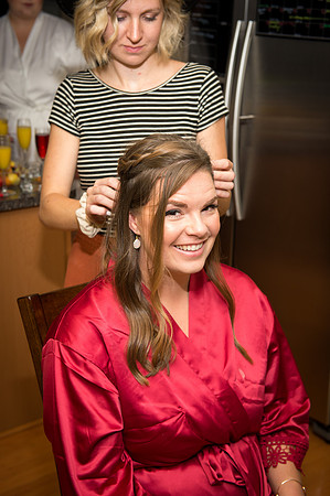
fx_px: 717
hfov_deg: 25.9
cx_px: 165
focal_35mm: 52
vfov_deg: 38.2
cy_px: 248
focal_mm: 52
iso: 200
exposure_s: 1/250
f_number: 4.8
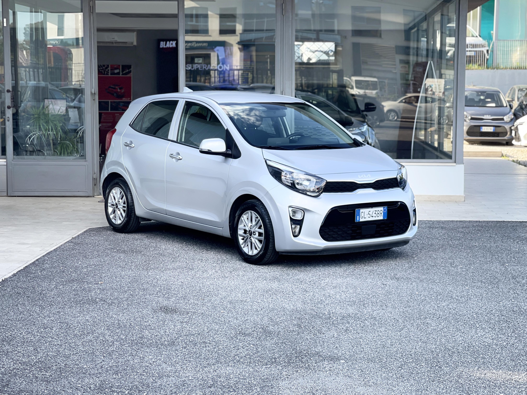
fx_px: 974
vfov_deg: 22.9
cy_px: 198
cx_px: 264
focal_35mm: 64
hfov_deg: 30.3
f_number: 2.2
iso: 20
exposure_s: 1/121
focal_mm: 7.5
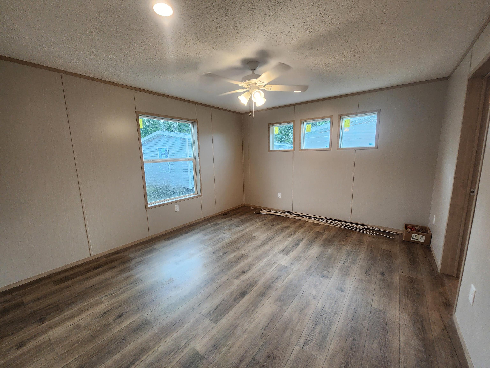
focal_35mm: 13
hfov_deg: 106.2
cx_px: 245
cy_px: 184
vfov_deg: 89.9
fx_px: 184
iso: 160
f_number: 2.2
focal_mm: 2.2
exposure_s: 1/60
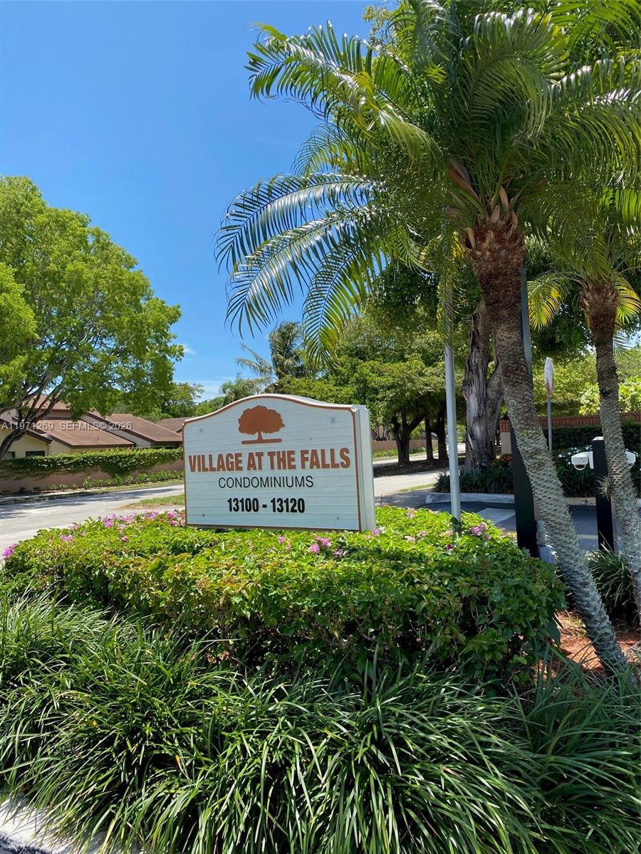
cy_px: 427
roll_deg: +2.8
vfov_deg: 67.3
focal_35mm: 26
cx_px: 320
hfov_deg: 53.1
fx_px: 642
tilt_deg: +3.1
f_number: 1.8
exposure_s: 1/1429
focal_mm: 4.25
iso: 32
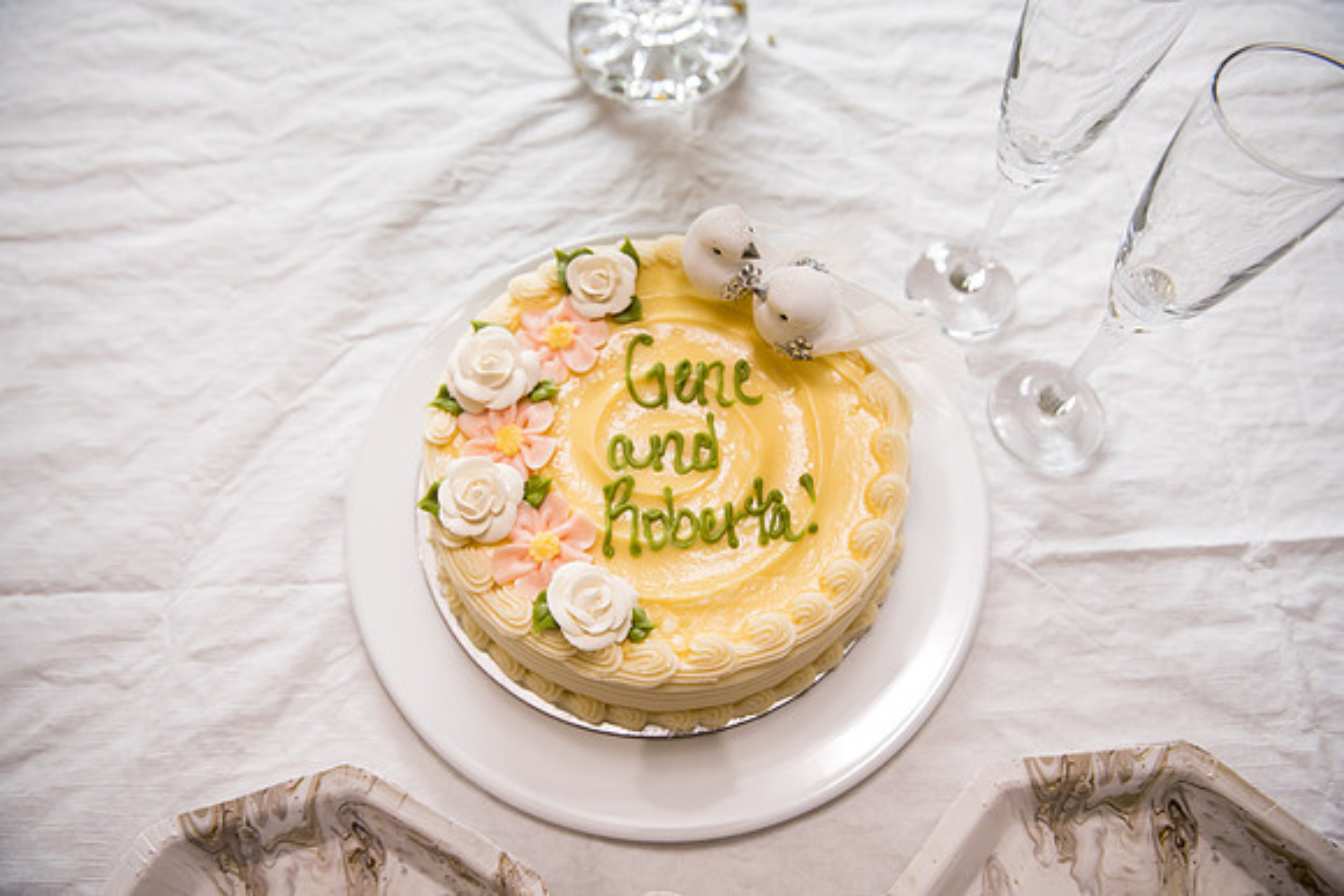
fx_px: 896
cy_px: 448
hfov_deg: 73.7
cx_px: 672
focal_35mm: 24
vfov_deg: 53.2
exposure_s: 1/320
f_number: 3.5
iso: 2500
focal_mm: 24
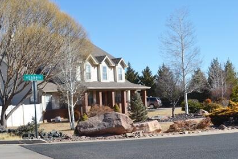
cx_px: 77
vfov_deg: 24.2
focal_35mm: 56
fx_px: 370
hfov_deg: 35.2
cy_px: 86
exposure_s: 1/250
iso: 100
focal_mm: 26
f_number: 8
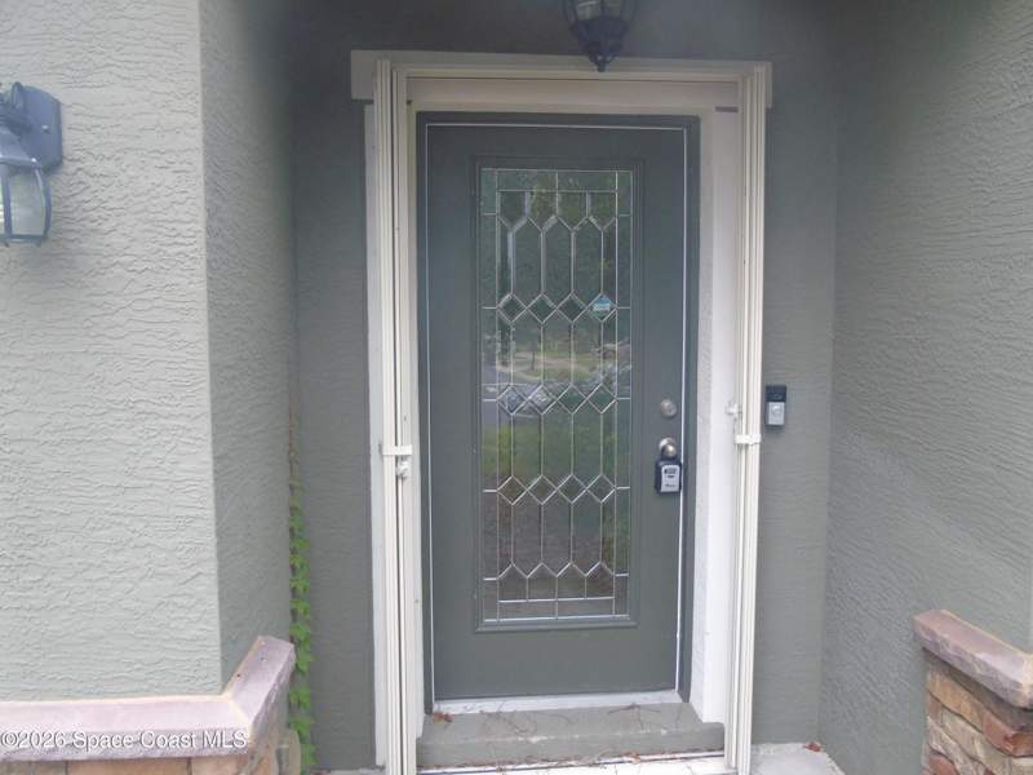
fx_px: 746
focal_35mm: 25
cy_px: 388
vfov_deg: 54.9
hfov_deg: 69.4
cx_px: 516
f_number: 3.4
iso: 250
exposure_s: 1/160
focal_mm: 4.4
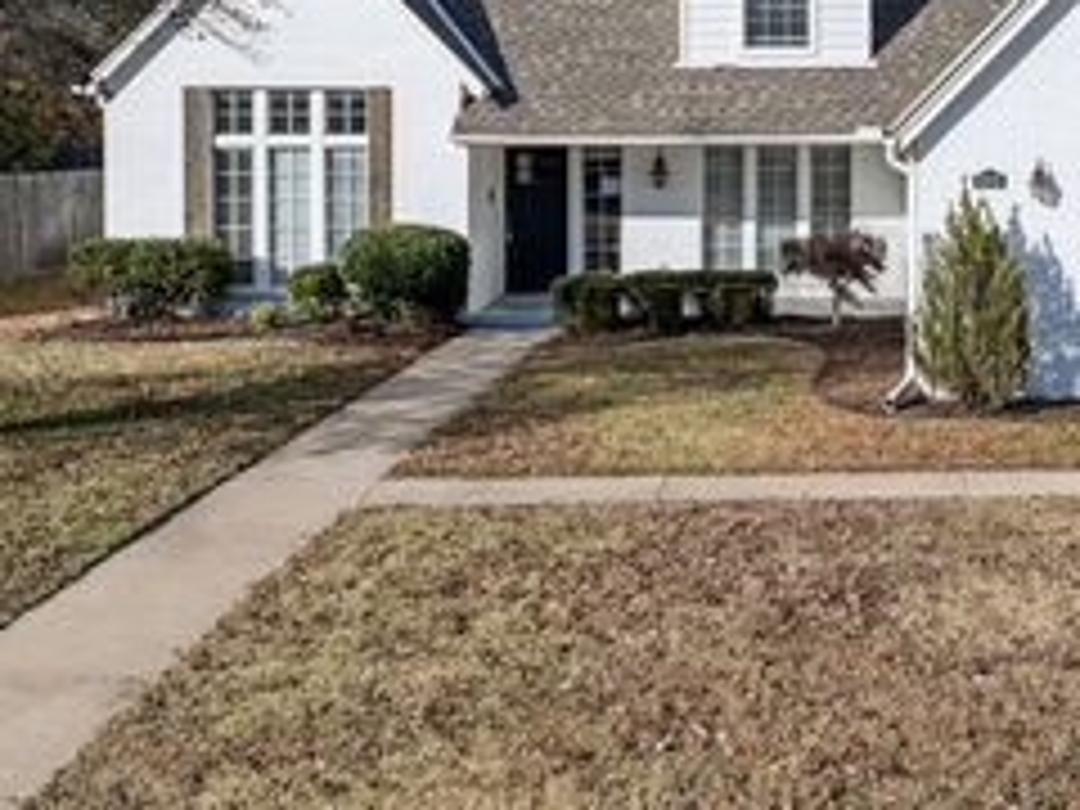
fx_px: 1560
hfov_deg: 36.8
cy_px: 68
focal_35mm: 50
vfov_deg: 27.9
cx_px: 873
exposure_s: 1/3200
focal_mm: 12.3
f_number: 2.8
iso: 100
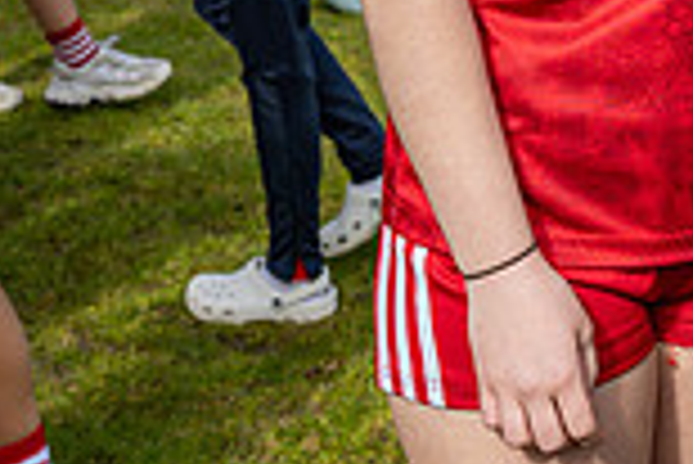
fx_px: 2119
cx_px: 806
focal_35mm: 110
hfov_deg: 17.8
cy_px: -403
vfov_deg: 11.5
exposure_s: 1/800
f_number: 4
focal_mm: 24
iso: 100
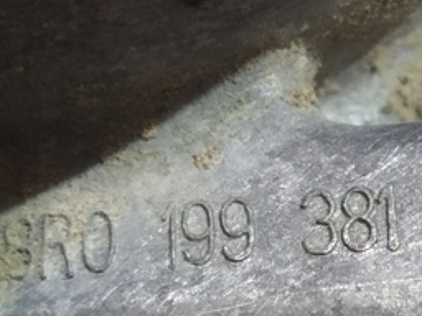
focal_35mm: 120
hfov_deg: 16.4
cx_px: 272
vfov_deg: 12.3
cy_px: 242
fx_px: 1463
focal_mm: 5.31
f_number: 1.7
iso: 320
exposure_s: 1/33
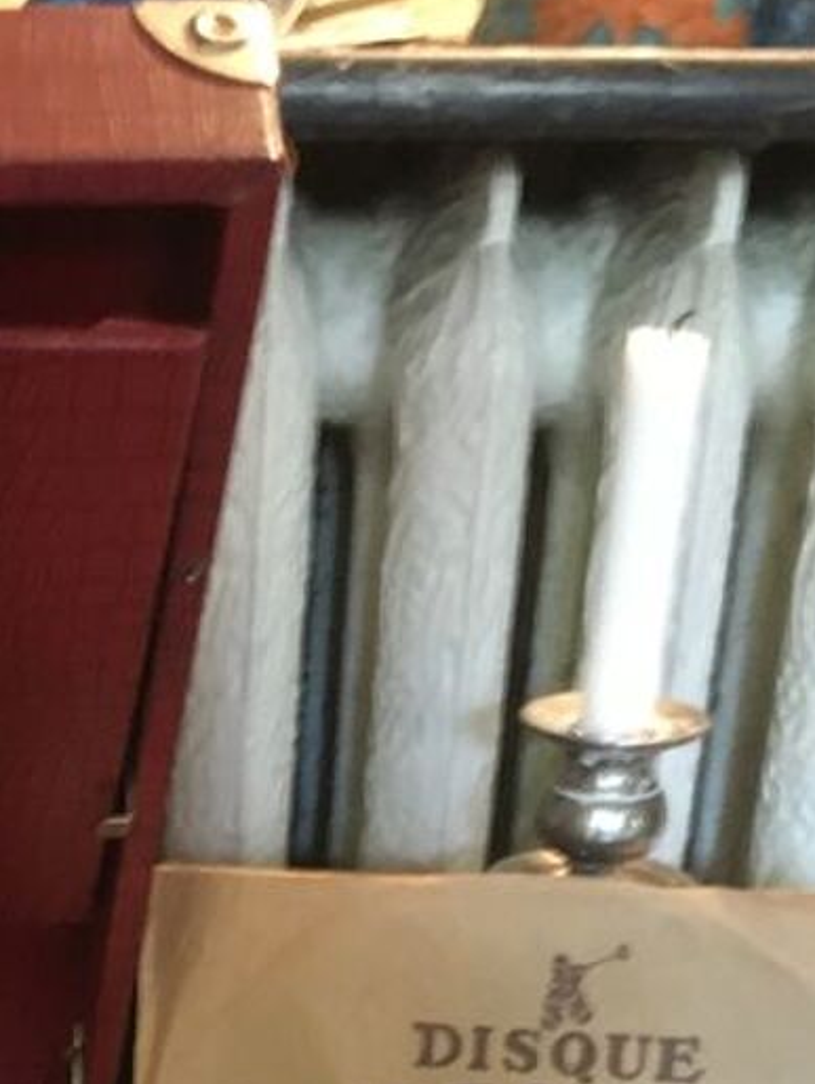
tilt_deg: -29.5
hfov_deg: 18.8
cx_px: -95
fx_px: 2351
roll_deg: +1.6
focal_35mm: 75
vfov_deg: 23.4
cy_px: 1354
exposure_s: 1/17
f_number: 2.2
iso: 400
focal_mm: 4.15
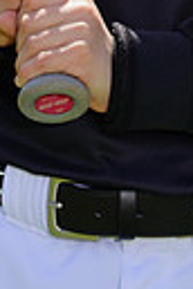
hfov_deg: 1.3
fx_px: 8789
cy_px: -316
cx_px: 131
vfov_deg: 1.9
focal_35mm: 1093
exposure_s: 1/250
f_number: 8
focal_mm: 244
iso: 100
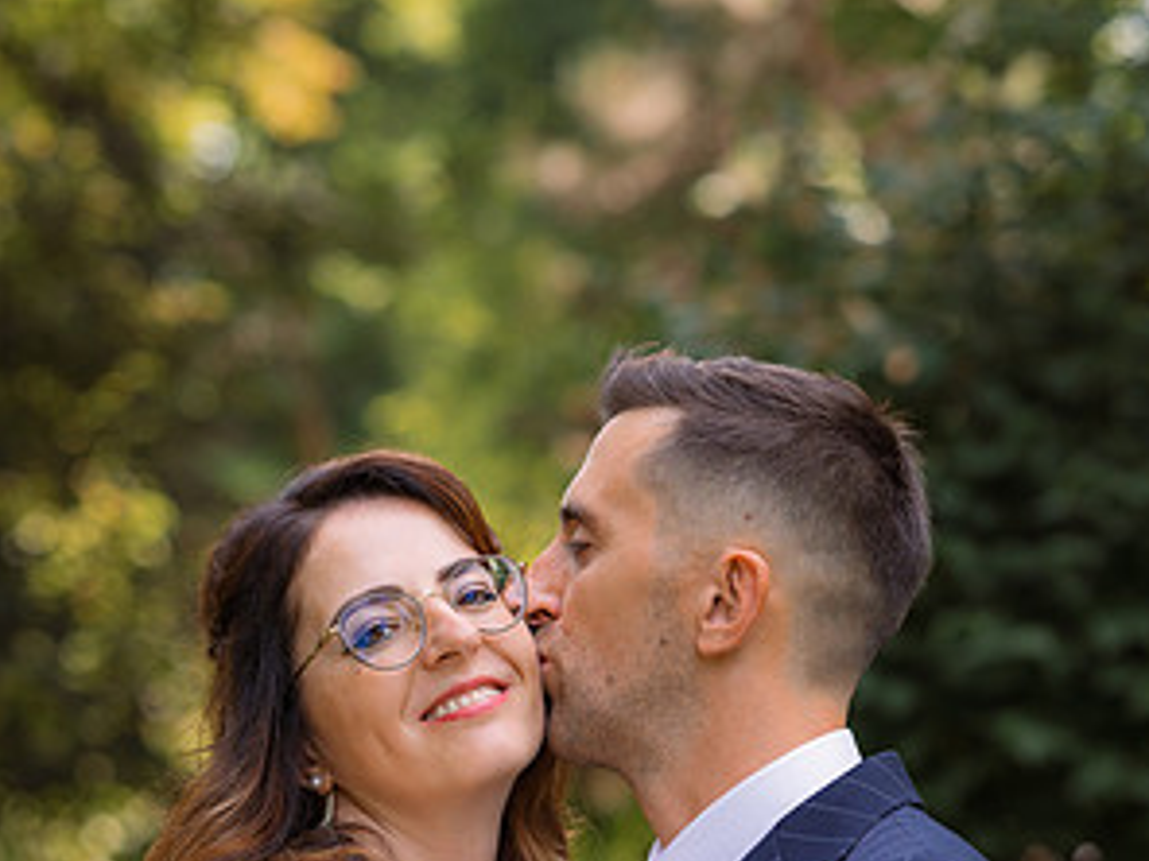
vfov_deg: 11.9
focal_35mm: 124
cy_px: 741
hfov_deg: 15.9
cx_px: 576
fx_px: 4116
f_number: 3.2
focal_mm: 85
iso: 400
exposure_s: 1/400
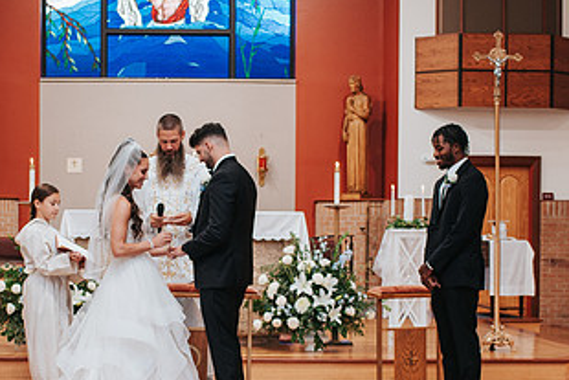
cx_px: 162
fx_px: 1407
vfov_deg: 15.3
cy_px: 293
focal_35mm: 89
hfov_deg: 22.7
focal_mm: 35
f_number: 2.8
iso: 500
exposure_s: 1/125
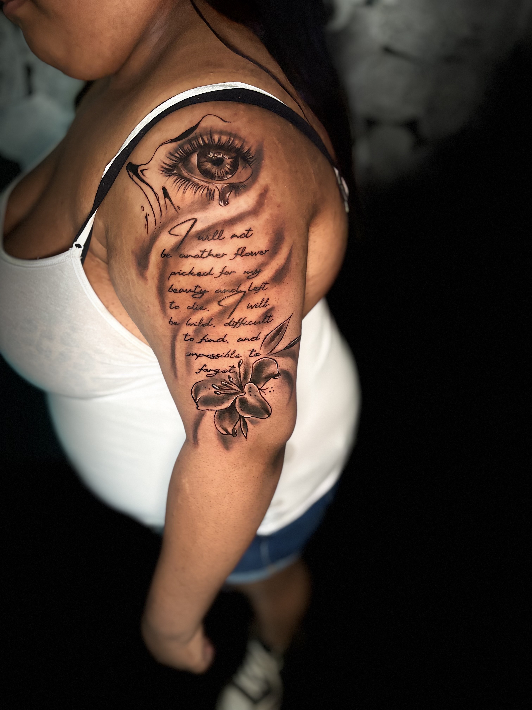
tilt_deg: -38.4
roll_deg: +4.2
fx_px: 533
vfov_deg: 67.3
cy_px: 355
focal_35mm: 26
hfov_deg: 53.1
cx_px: 266
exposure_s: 1/40
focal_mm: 5.96
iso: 640
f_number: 1.6
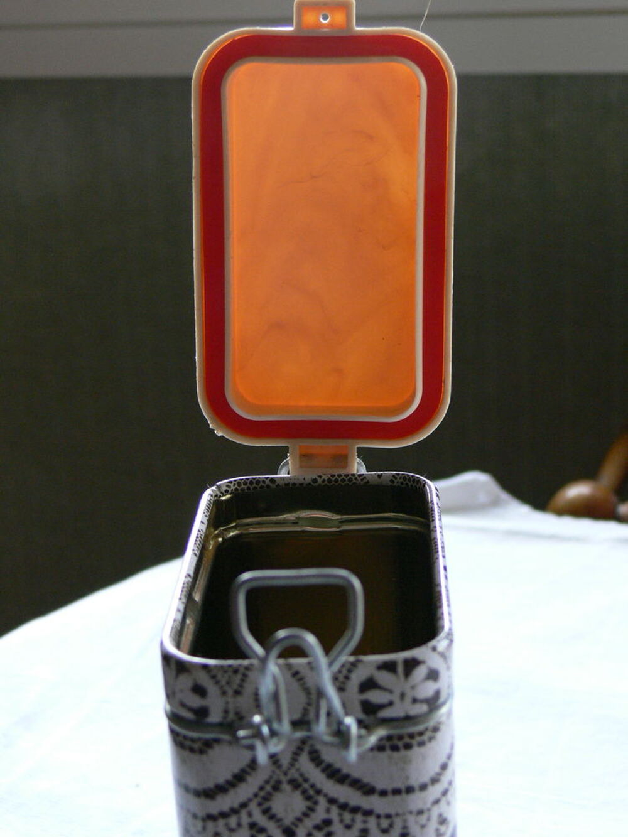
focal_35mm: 60
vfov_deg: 32.2
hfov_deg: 24.4
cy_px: 418
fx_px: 1451
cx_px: 314
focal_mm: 11.2
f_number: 3.2
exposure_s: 1/30
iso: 200
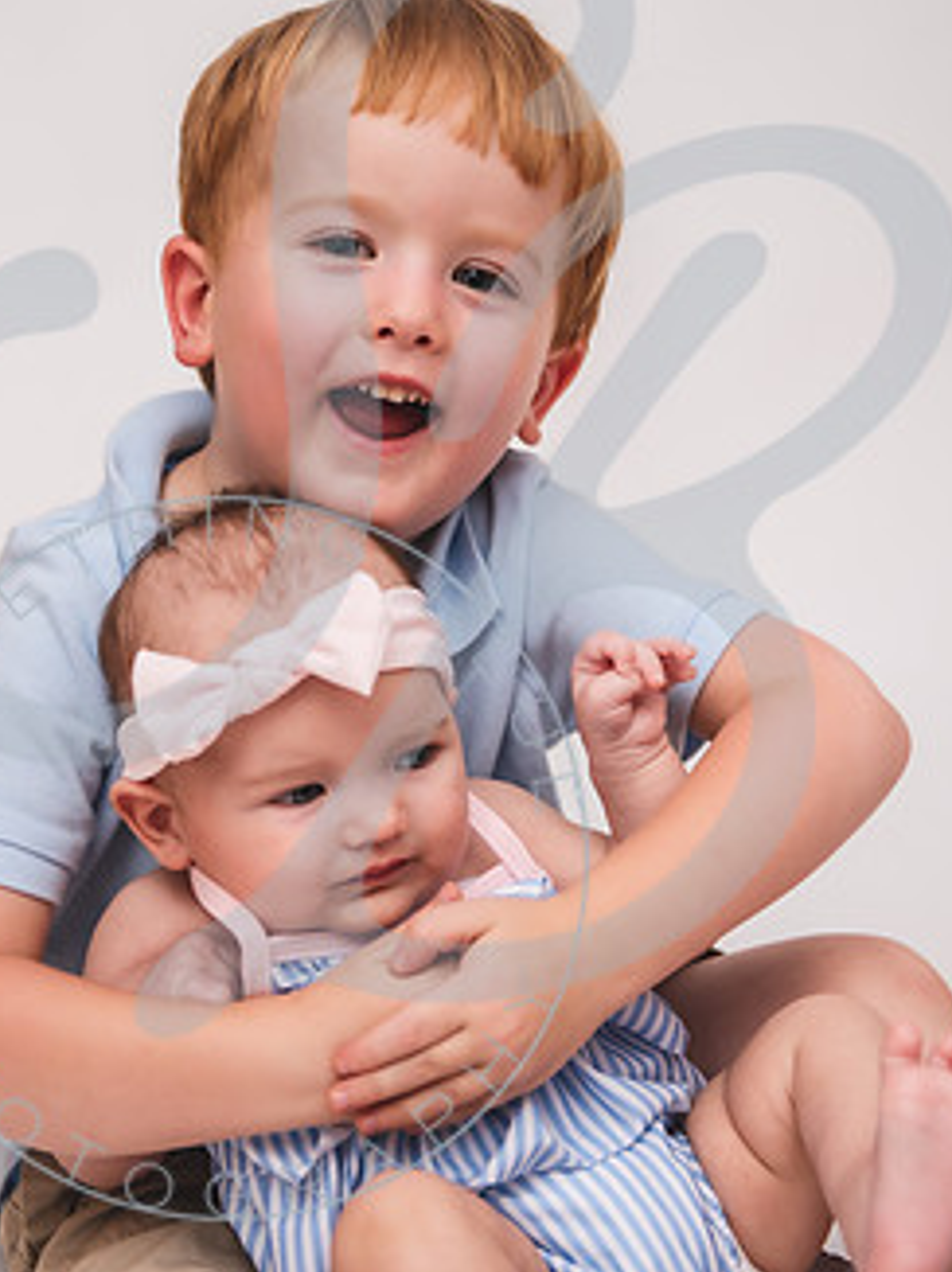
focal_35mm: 73
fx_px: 2680
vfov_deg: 26.7
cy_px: 562
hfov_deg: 20.1
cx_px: 402
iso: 100
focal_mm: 55
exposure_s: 1/200
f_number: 3.5
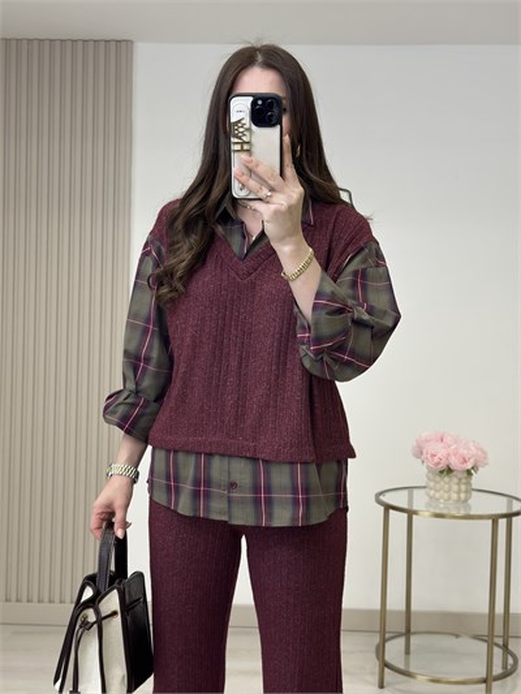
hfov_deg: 30.3
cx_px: 260
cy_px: 347
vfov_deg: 39.6
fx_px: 963
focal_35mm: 48
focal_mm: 6.86
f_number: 1.78
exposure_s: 1/223
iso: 80
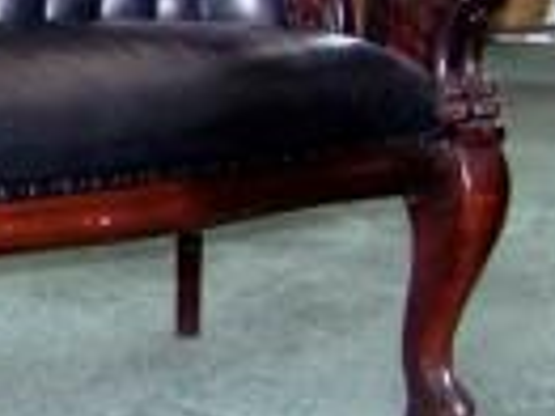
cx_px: -123
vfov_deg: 12.0
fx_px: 1970
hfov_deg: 15.4
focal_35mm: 123
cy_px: 93
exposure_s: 1/30
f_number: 2.8
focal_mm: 5.85
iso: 200
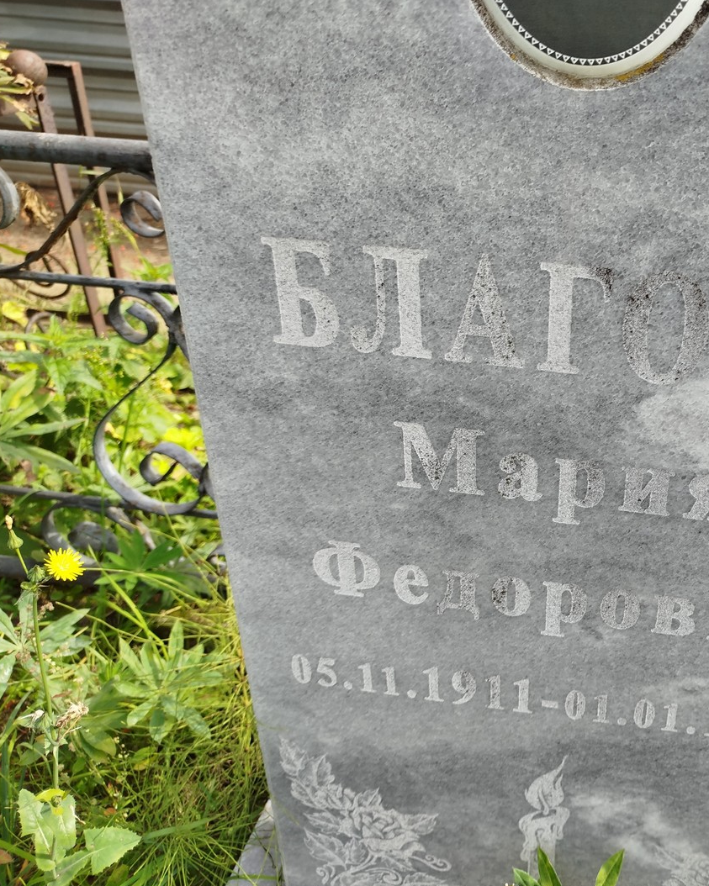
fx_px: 839
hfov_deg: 43.3
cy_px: 438
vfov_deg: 55.7
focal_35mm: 32
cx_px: 582
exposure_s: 1/153
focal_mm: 5.31
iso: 50
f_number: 1.7
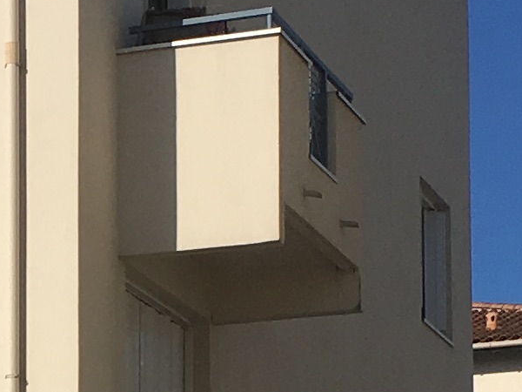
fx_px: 2941
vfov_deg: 7.5
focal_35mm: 195
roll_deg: -1.5
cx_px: -179
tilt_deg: +6.4
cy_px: 607
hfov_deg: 9.9
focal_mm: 4.15
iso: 25
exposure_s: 1/3663
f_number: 2.2
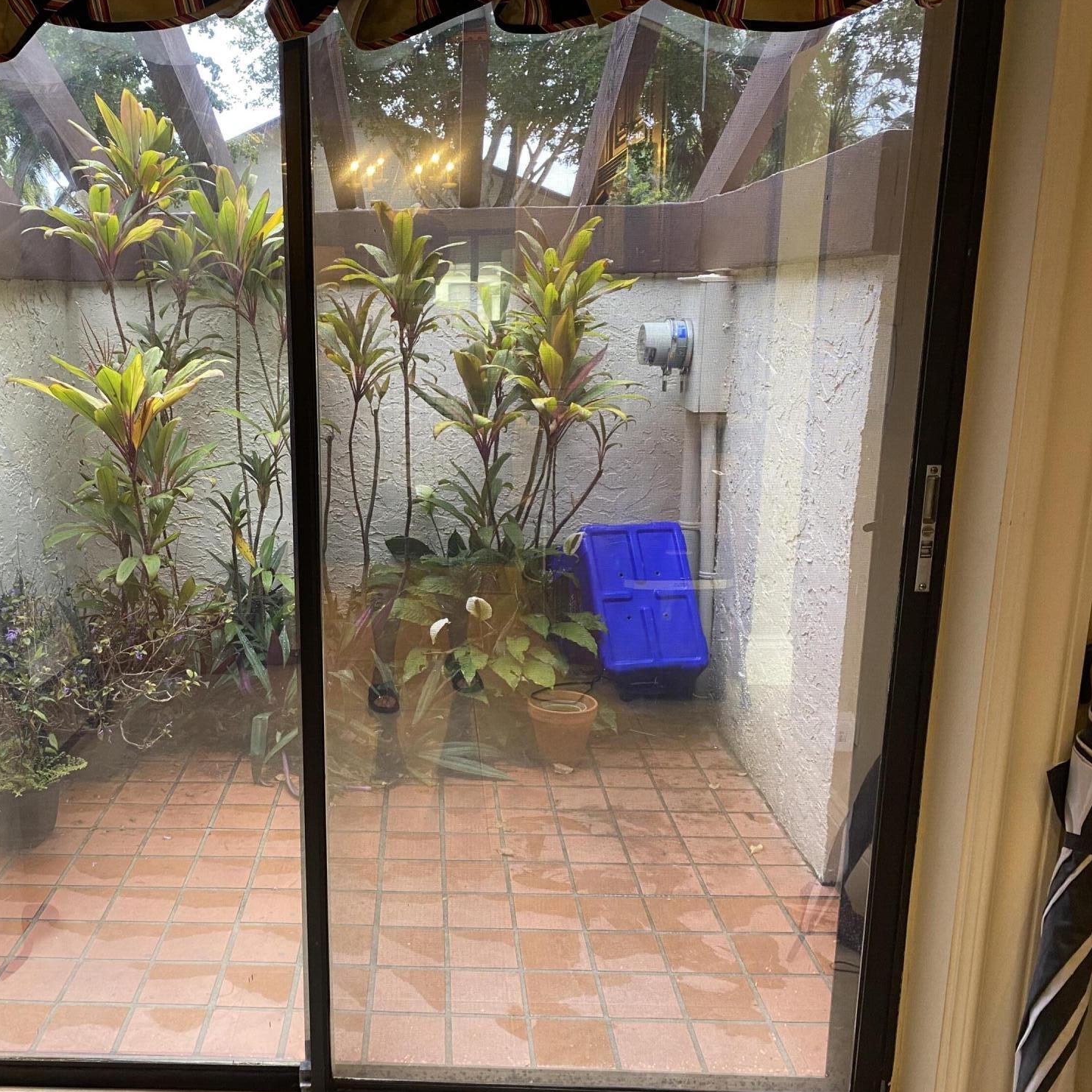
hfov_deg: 51.7
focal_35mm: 31
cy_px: 545
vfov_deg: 52.5
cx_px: 380
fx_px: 1106
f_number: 1.8
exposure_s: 1/60
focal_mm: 4.25
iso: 80
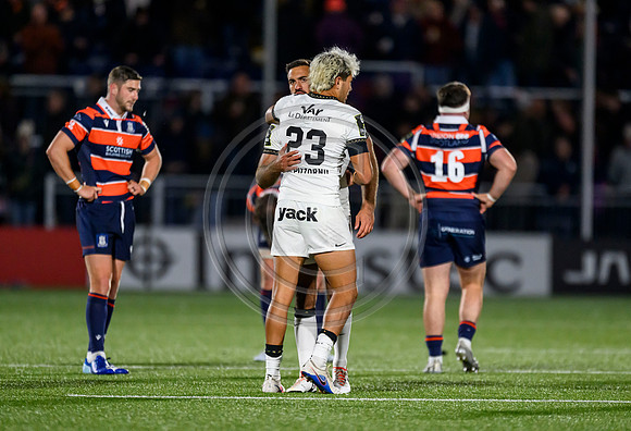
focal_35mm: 603
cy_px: 203
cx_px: 331
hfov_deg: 3.4
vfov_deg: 2.3
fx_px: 10644
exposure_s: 1/1250
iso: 6400
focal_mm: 560
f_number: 4
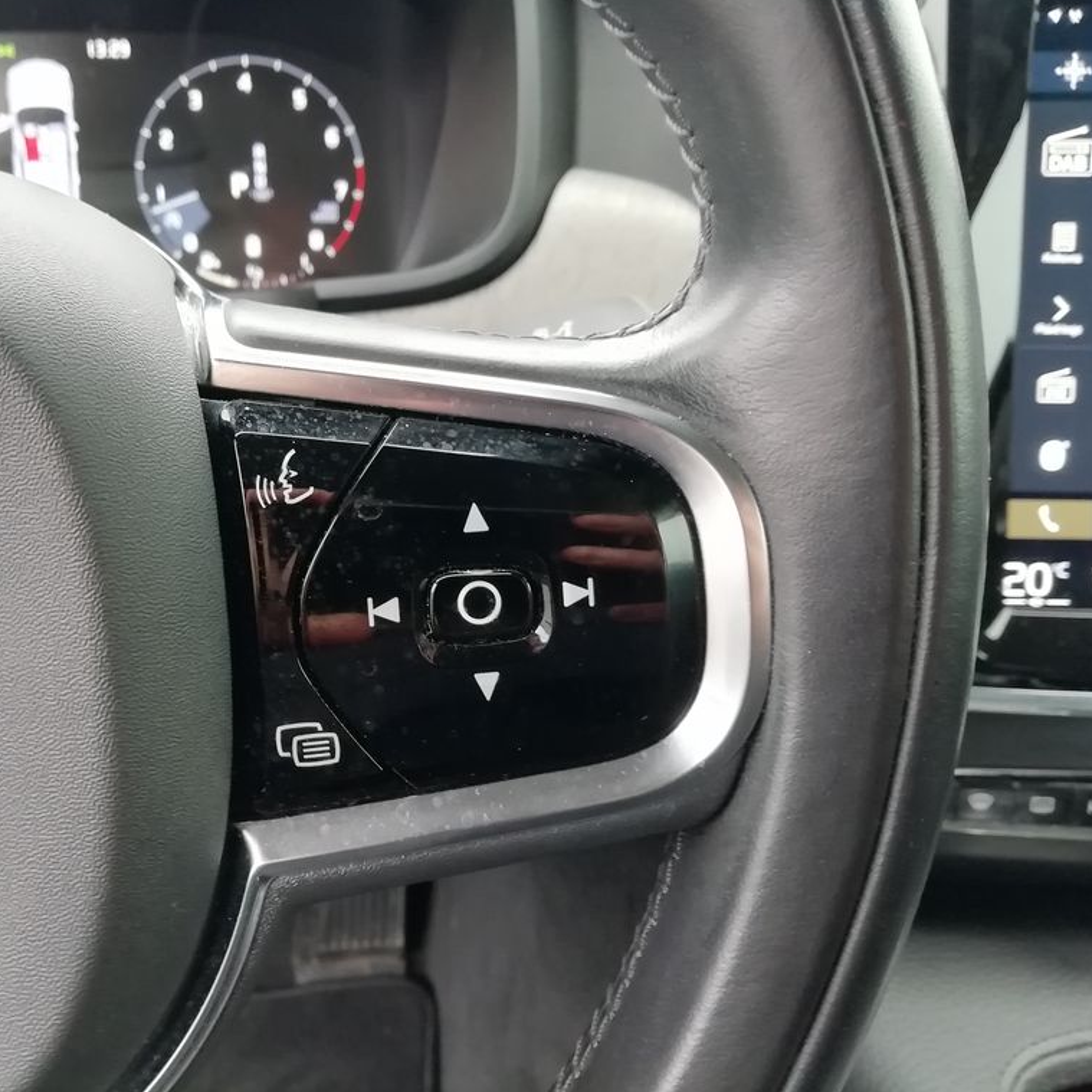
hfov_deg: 51.7
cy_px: 542
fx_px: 1106
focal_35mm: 31
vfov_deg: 52.5
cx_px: 383
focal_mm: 3.21
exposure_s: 1/33.3
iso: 250
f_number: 2.2
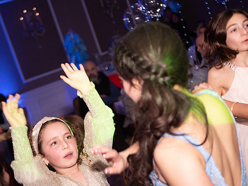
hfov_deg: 29.8
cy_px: 112
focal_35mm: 65
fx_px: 466
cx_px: 127
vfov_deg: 22.6
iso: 800
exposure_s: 1/160
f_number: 1.7
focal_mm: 25
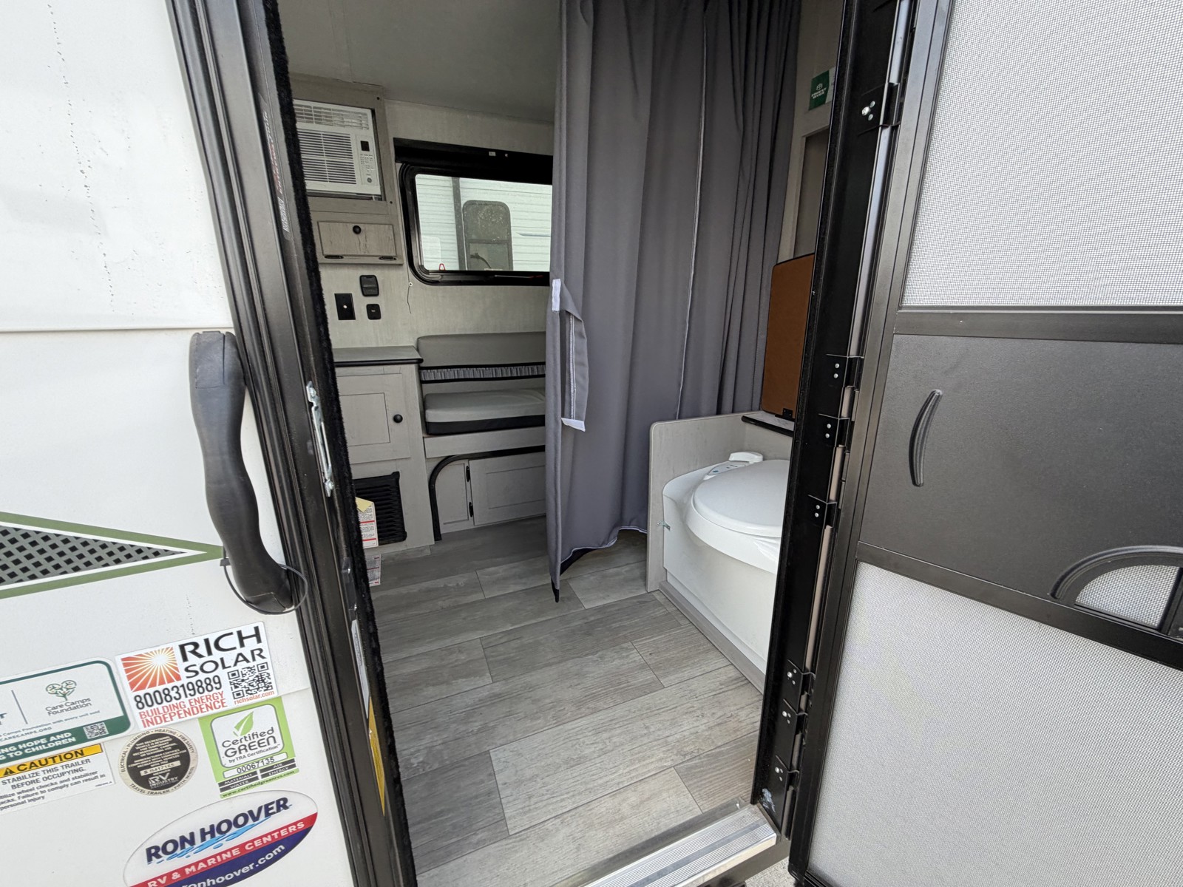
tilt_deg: -12.7
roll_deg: -1.1
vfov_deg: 85.7
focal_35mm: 14
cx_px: 592
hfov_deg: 102.1
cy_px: 444
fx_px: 478
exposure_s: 1/121
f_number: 2.2
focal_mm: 2.22
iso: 64
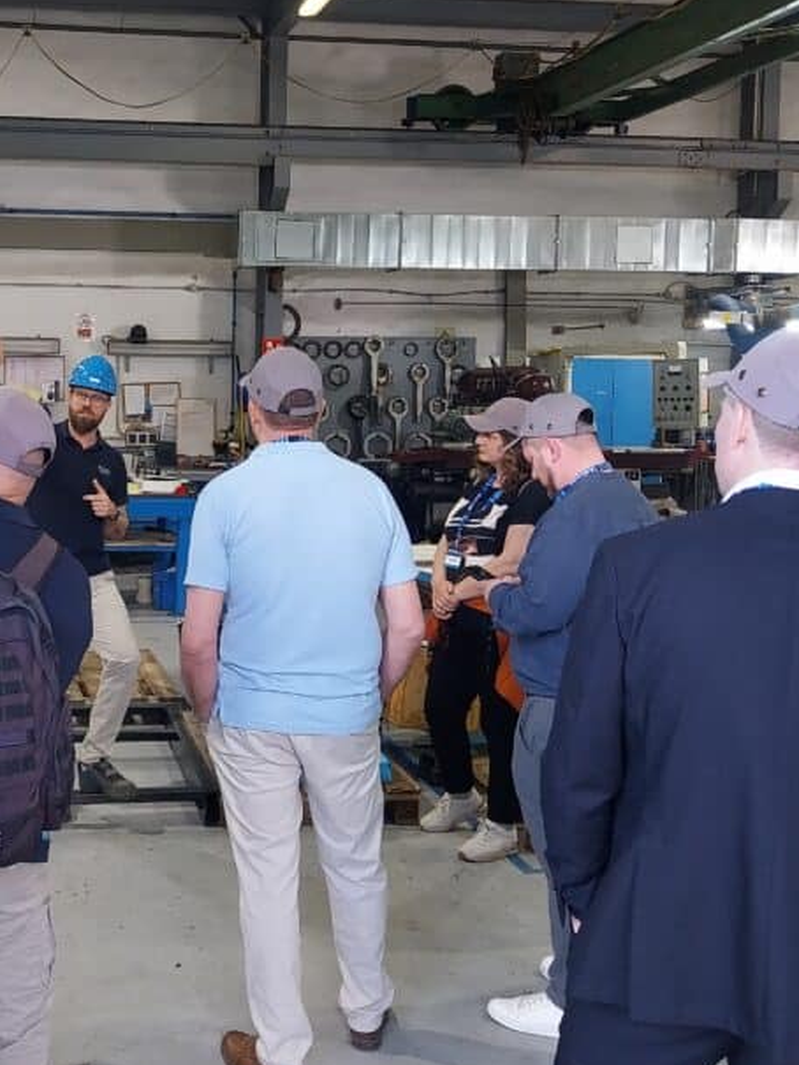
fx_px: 1354
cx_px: 167
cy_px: 496
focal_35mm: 44
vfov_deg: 42.9
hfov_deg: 32.1
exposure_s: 1/50
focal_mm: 4
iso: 125
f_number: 1.8
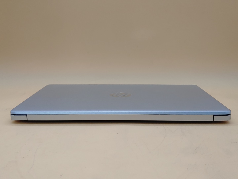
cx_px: 119
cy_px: 90
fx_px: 268
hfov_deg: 47.9
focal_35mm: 39
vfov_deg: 36.8
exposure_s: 1/230
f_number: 1.8
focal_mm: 4.36
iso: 100
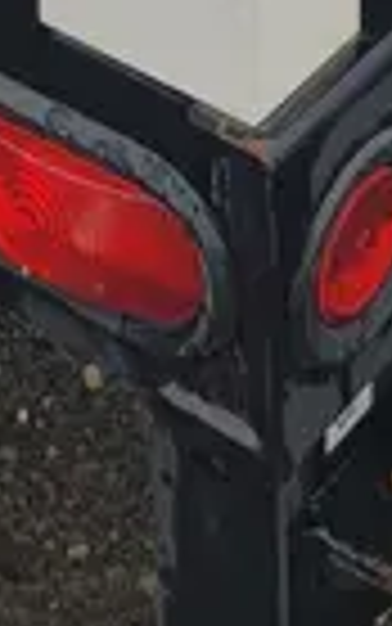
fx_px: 2476
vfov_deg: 11.5
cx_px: 496
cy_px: -948
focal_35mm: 145
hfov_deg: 8.9
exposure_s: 1/736
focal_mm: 5.4
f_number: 1.8
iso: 40
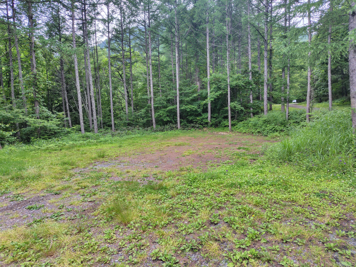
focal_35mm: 23
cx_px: 178
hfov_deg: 73.9
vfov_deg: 58.9
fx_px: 237
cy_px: 134
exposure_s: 1/120
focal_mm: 5.6
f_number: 1.9
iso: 147
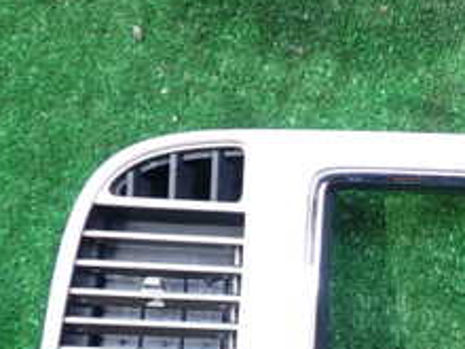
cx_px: 547
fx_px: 1102
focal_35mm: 82
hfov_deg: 22.1
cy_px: 315
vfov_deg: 17.7
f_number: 2.3
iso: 200
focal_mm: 5.4
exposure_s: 1/60
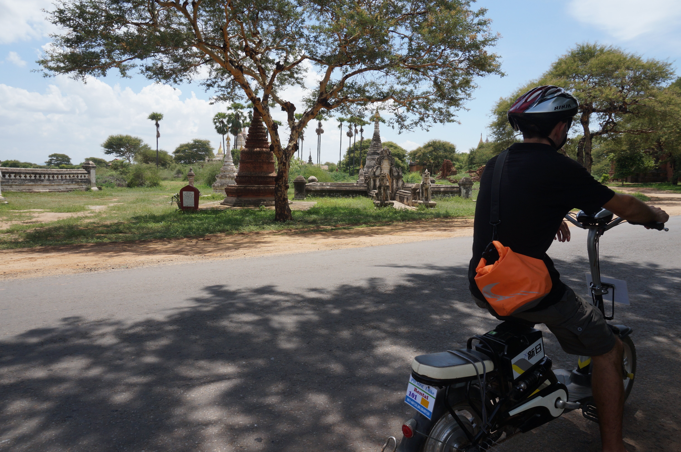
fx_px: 454
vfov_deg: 53.0
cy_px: 226
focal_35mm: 24
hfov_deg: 73.8
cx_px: 340
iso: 200
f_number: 11
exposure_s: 1/250
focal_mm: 16
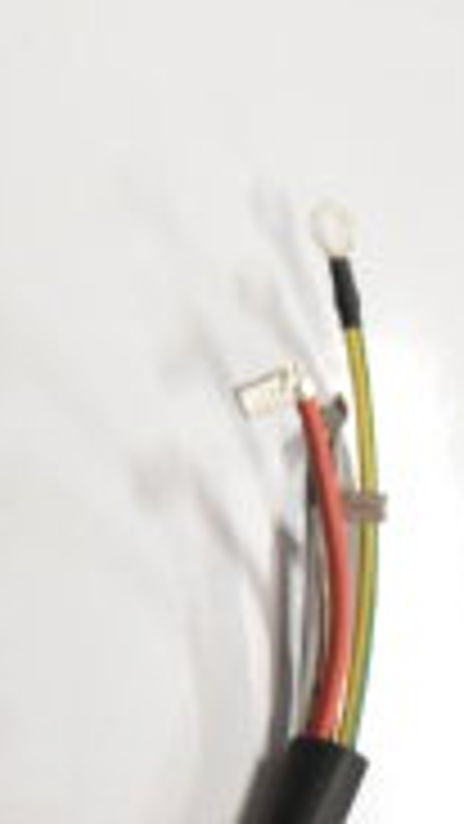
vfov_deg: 20.4
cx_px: -441
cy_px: 444
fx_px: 2296
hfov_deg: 10.6
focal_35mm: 105
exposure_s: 1/30
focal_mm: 20
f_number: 3.5
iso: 1250
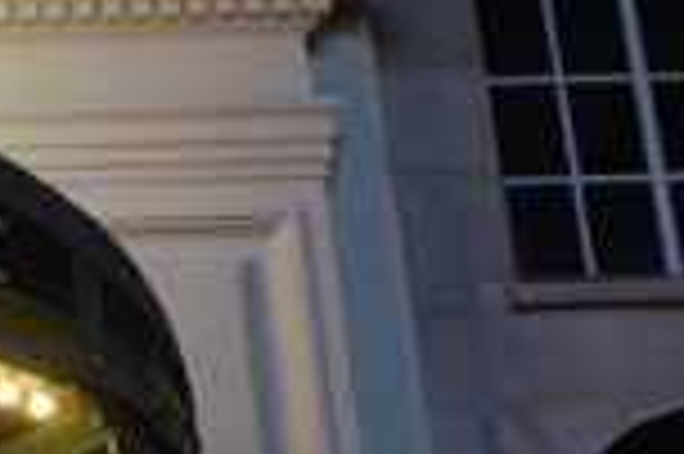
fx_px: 2391
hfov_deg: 14.1
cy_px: 364
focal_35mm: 126
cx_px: -612
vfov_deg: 10.8
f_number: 4
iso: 400
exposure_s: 1/60
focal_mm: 16
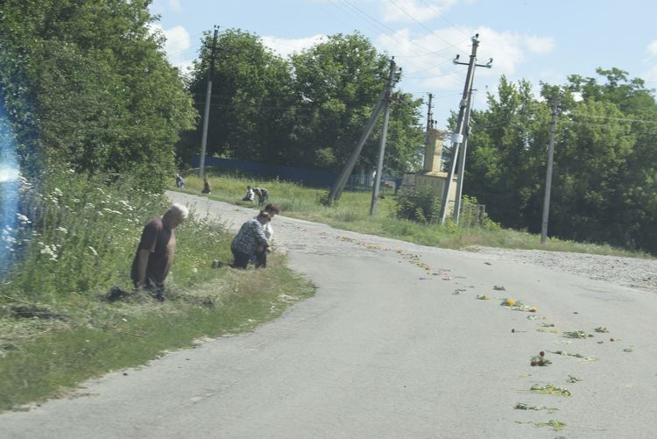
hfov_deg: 26.0
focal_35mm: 78
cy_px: 220
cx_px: 328
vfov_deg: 17.5
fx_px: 1424
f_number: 9
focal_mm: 52
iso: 200
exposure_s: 1/320
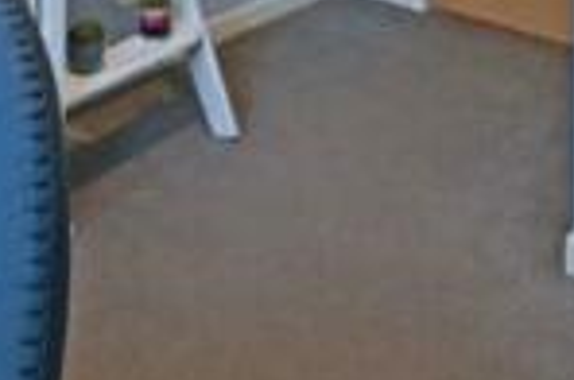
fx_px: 986
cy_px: -364
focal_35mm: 62
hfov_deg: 32.4
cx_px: 256
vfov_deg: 16.8
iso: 100
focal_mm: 14
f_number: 9
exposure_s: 1/1.6
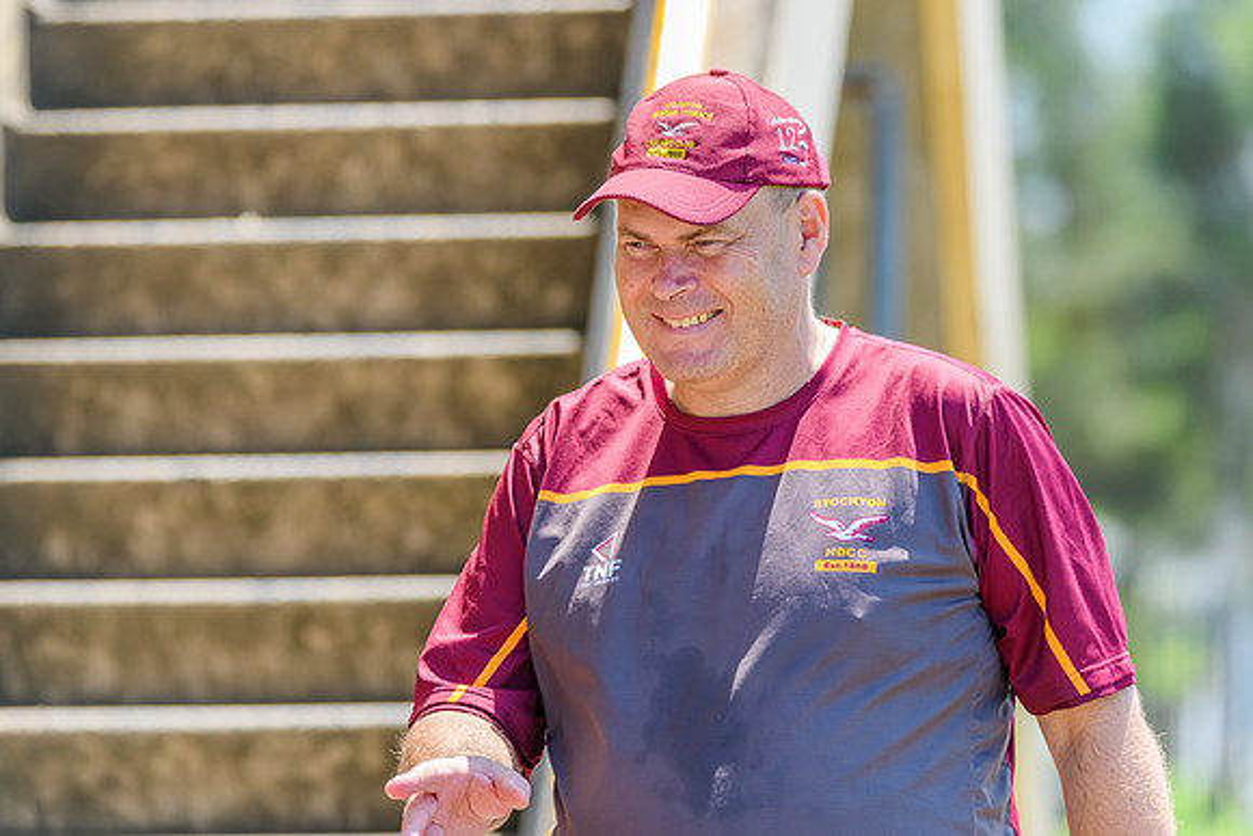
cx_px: 575
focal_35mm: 379
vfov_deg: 3.6
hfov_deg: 5.4
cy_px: 384
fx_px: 13187
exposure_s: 1/500
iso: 400
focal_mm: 350
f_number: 6.3
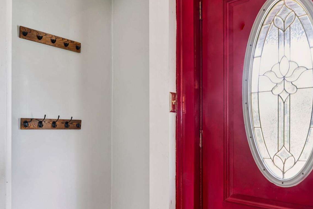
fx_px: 260
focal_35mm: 30
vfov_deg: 43.4
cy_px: 129
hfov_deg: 62.0
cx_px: 141
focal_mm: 16.5
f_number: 13
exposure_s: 3.2
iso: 100
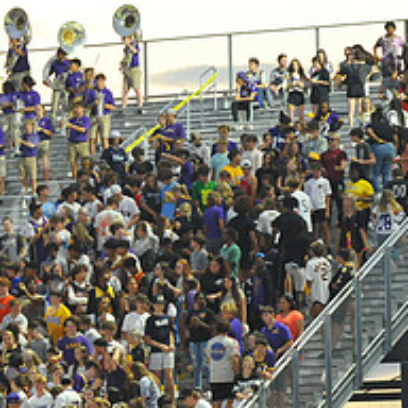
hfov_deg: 6.4
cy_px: 240
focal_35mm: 270
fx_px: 3600
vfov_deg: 6.5
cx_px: -136
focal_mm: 105
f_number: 5.6
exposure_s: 1/160
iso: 4000
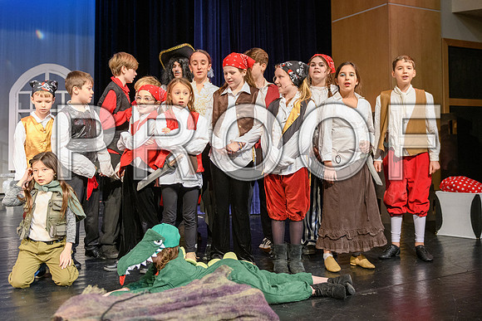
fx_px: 559
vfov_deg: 32.0
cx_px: 256
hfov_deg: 46.6
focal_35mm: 42
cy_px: 125
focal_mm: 32
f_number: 3.2
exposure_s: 1/200
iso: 1600
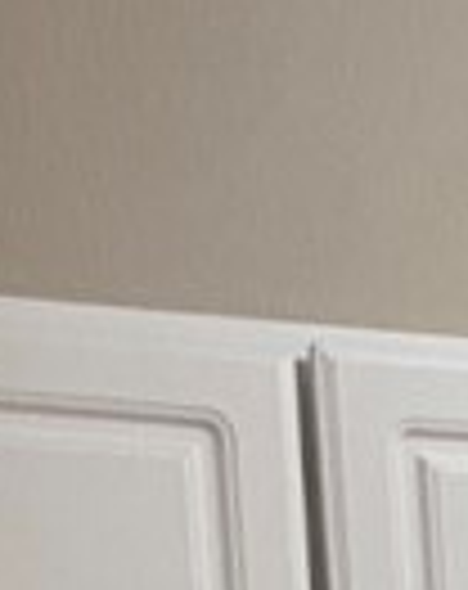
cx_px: 1408
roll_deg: +2.6
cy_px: 1684
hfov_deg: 6.9
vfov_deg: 8.4
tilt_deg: -9.2
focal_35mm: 199
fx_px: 3462
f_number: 1.8
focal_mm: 4.25
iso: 80
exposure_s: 1/60
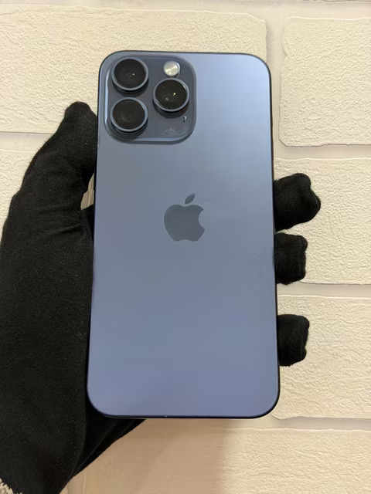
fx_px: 686
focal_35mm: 48
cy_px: 247
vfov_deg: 39.7
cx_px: 186
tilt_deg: -3.7
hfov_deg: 30.3
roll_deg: -1.0
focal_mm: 6.76
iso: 100
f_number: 1.78
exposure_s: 1/50
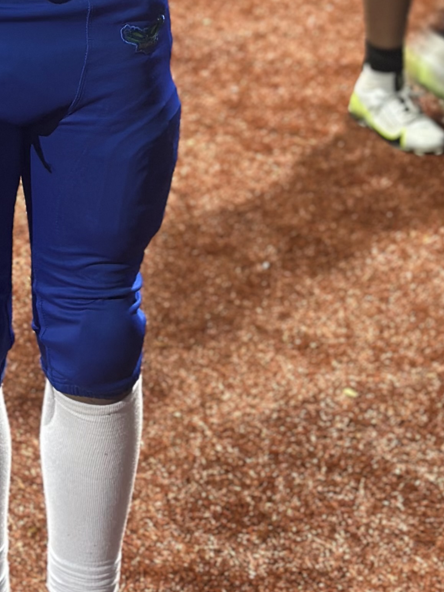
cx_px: 89
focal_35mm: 125
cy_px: -59
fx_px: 2138
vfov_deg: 15.4
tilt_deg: -14.0
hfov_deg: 11.8
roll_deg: -0.5
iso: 250
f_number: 1.78
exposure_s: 1/40
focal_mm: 6.86
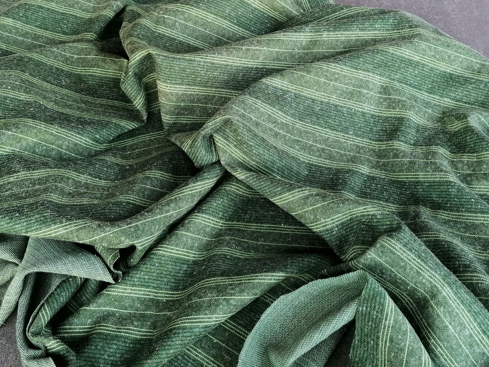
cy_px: 184
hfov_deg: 65.3
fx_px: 381
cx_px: 244
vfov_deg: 51.4
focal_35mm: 27
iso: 64
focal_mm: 4.75
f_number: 1.8
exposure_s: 1/100
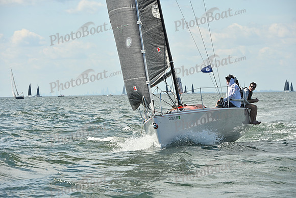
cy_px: 99
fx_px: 1275
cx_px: 148
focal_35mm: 155
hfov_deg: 13.2
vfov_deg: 8.9
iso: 250
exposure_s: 1/1250
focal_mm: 155
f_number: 9
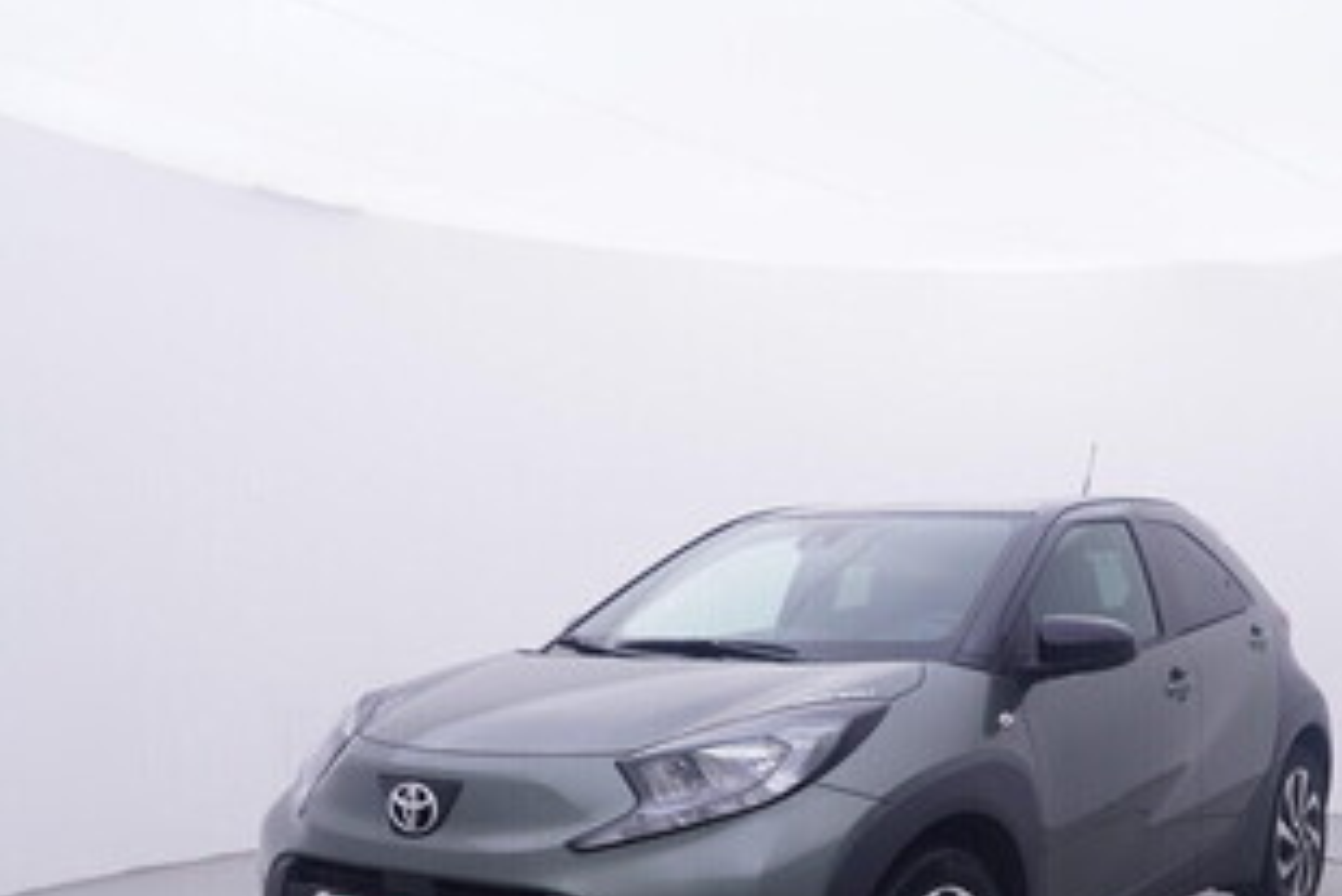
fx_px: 1487
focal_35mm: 40
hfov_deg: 47.1
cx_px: 972
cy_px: 673
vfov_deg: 32.9
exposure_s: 1/80
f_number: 5
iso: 200
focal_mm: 15
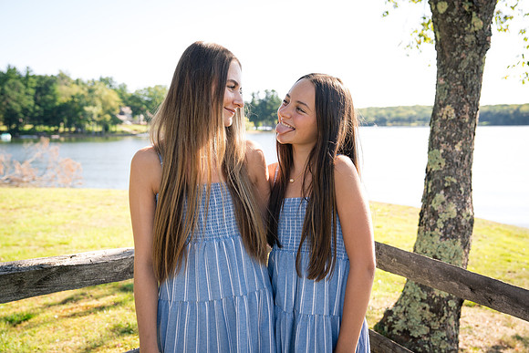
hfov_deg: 56.3
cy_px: 176
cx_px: 264
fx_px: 494
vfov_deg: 39.3
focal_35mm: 34
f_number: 3.5
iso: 125
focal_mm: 33
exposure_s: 1/250
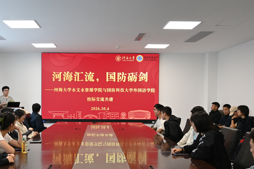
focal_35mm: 42
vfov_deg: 31.8
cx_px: 98
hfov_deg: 46.1
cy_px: 103
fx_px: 296
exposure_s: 1/125
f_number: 4
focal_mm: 22
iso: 1100
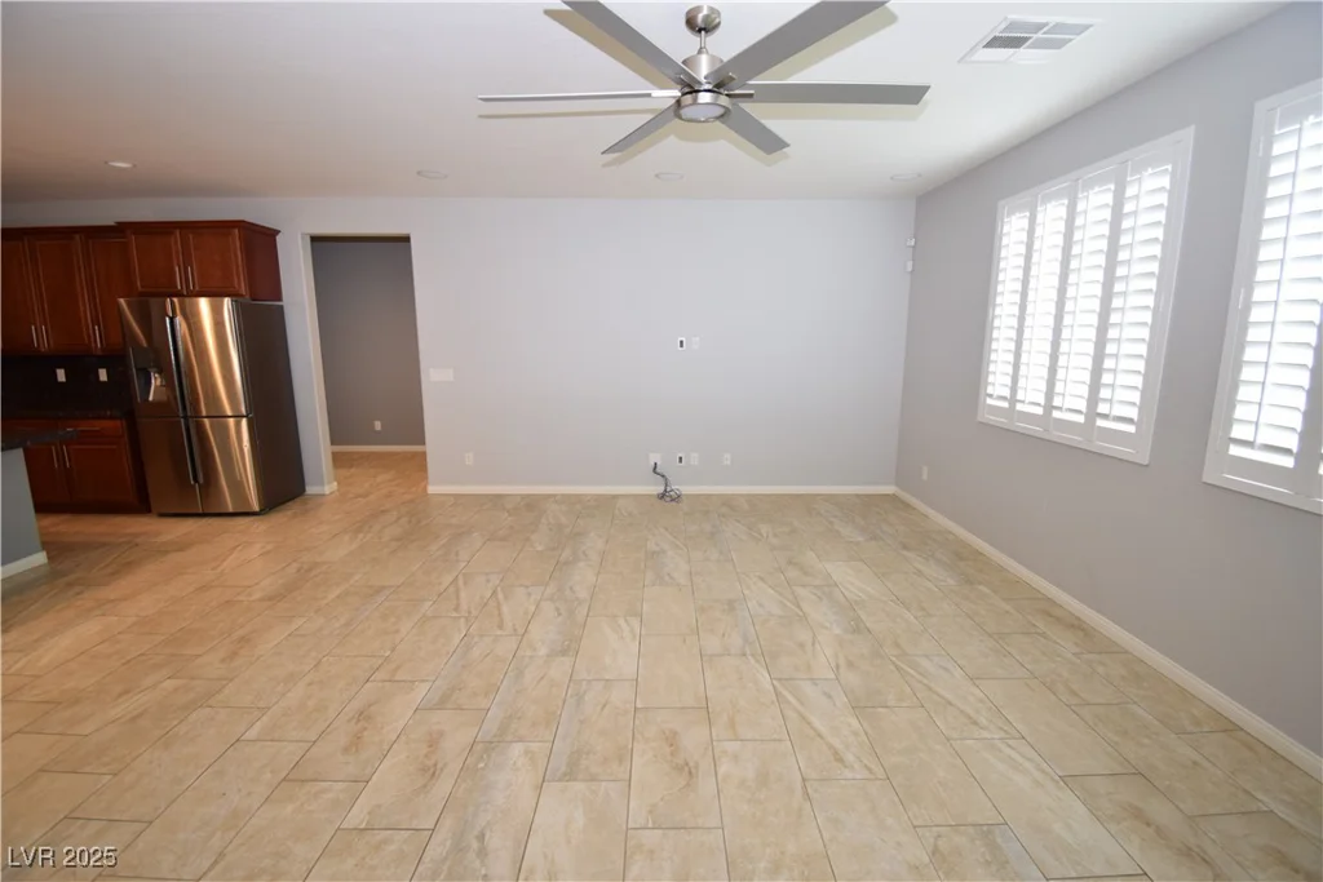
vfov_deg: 77.3
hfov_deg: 100.4
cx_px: 662
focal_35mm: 15
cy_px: 441
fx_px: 551
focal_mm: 10
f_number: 5
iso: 400
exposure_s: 1/20
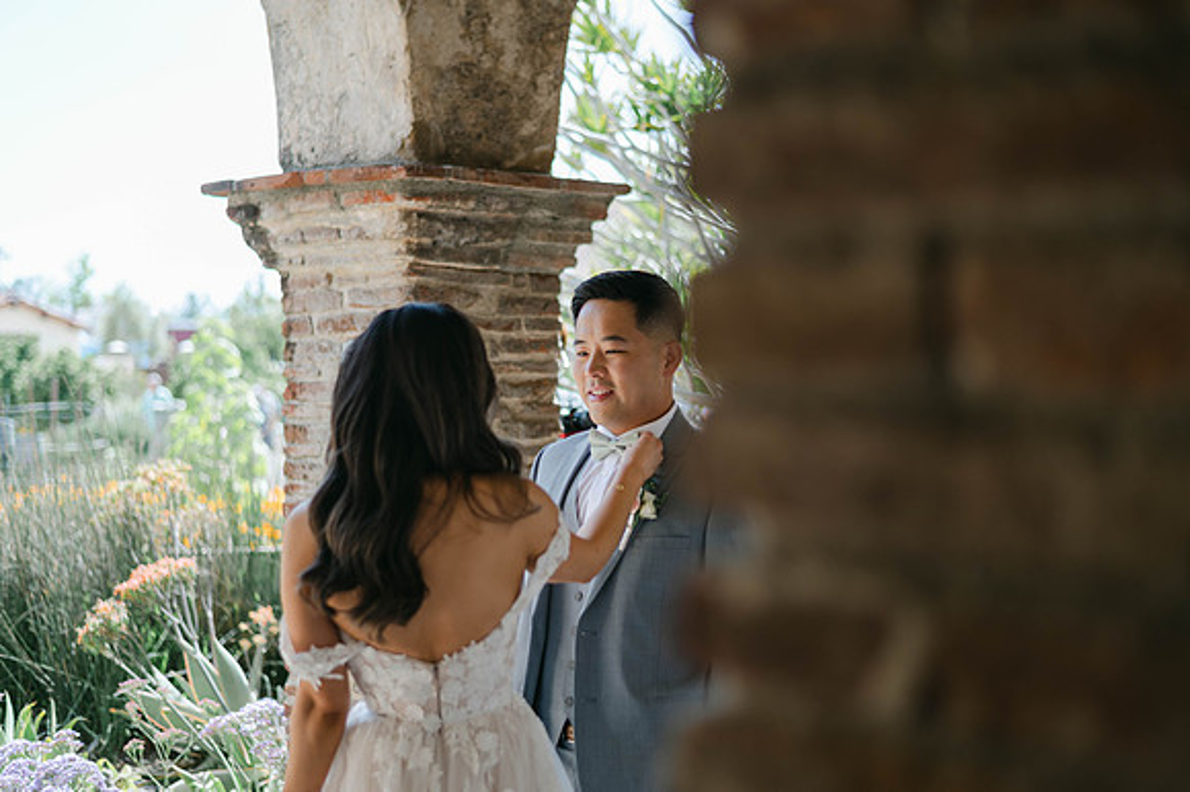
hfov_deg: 38.1
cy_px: 396
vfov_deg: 25.9
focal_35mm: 52
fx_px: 1722
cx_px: 595
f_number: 2
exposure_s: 1/800
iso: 100
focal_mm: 50
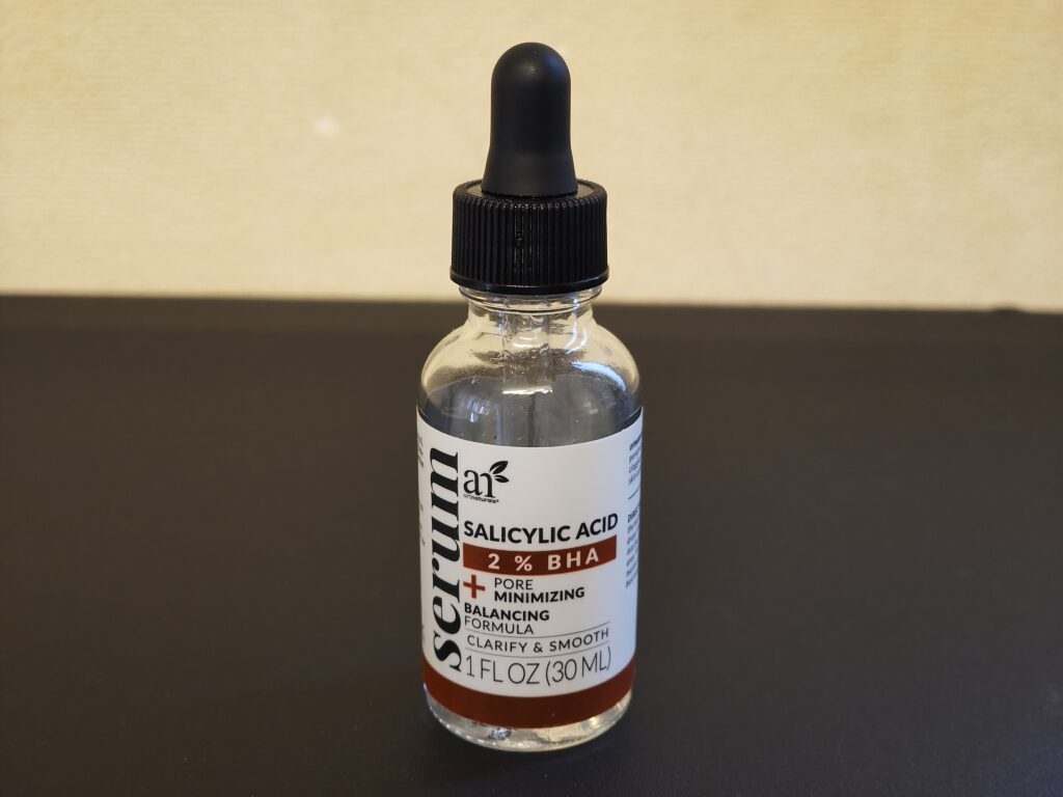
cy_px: 398
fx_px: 1535
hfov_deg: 38.2
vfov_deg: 29.1
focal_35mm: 50
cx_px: 532
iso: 659
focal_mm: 7.1
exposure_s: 1/50
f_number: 2
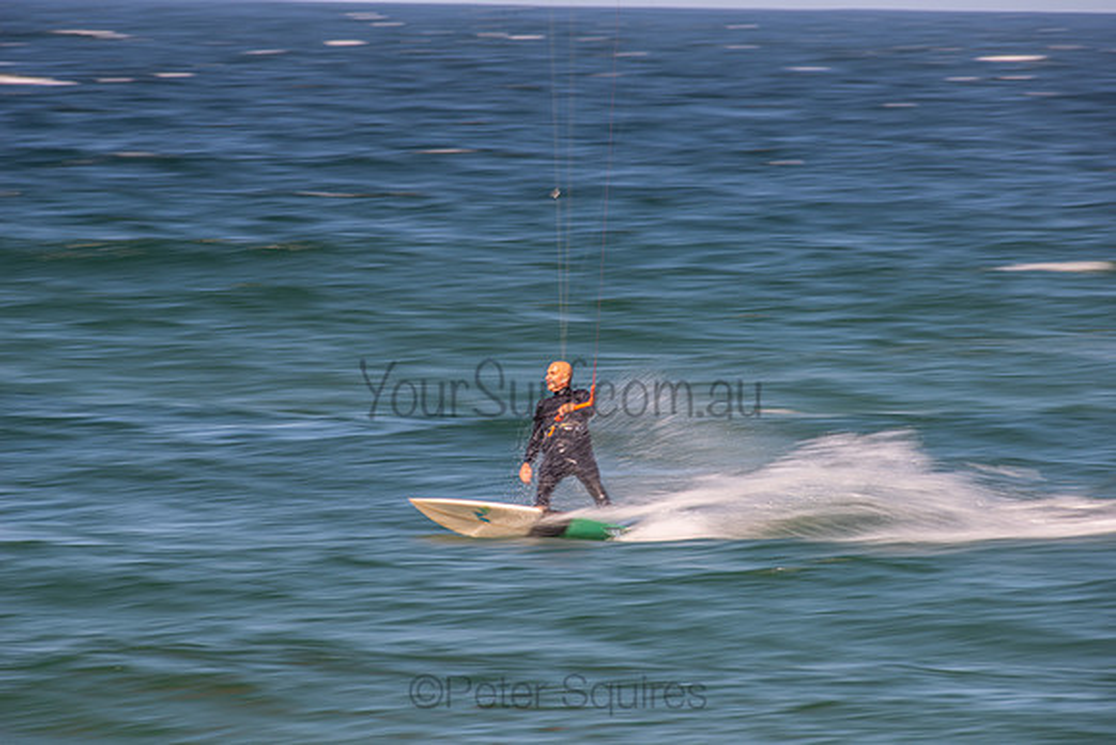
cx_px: 558
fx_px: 15503
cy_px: 372
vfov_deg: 2.8
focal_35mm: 500
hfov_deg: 4.1
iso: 64
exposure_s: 1/25
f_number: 13
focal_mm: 500
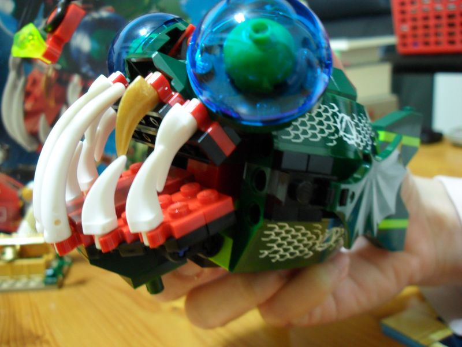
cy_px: 174
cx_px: 231
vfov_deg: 40.7
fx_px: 467
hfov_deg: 52.6
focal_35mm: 35
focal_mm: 6.2
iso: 200
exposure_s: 1/4
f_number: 2.8
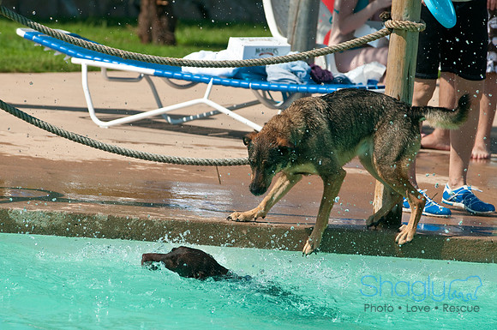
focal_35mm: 300
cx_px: 248
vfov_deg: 4.6
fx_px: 4136
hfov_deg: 6.9
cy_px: 165
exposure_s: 1/800
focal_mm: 200
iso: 400
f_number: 5.6
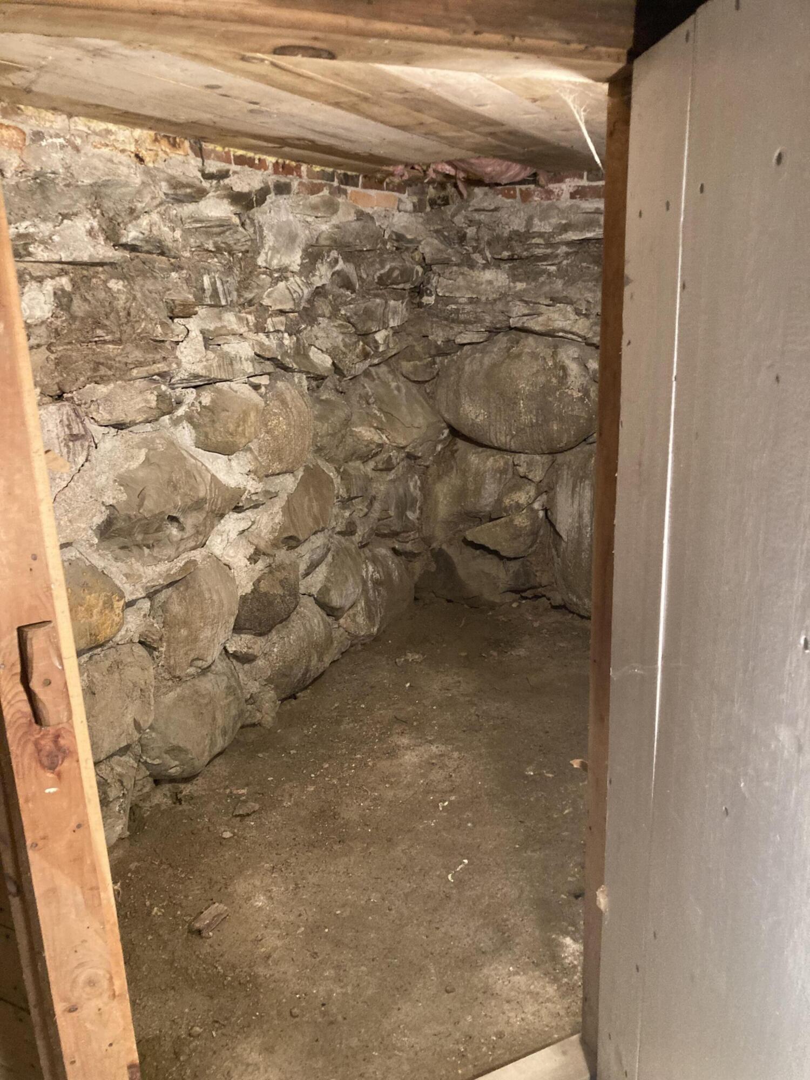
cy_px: 540
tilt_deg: -15.6
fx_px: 874
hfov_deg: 49.7
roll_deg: +1.6
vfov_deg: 63.4
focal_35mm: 28
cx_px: 405
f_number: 1.8
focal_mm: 3.99
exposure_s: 1/30
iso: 400
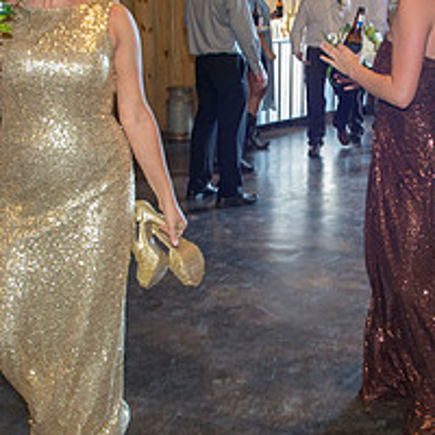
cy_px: 189
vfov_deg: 29.0
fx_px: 839
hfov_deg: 28.9
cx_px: 291
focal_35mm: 59
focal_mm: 24
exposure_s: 1/100
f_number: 5
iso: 1600
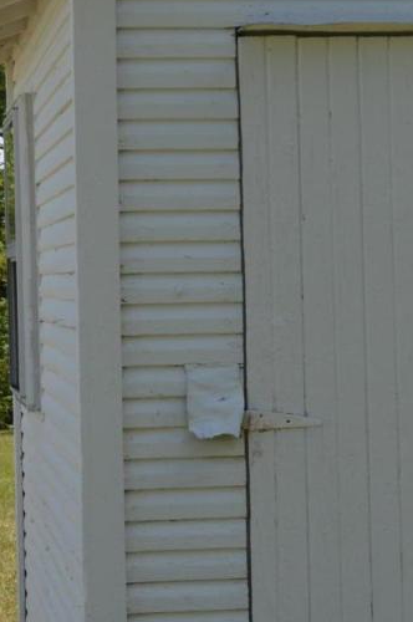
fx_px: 2692
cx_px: 543
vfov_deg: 13.2
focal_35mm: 156
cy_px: 214
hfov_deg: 8.6
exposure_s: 1/250
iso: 100
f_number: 8
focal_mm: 26
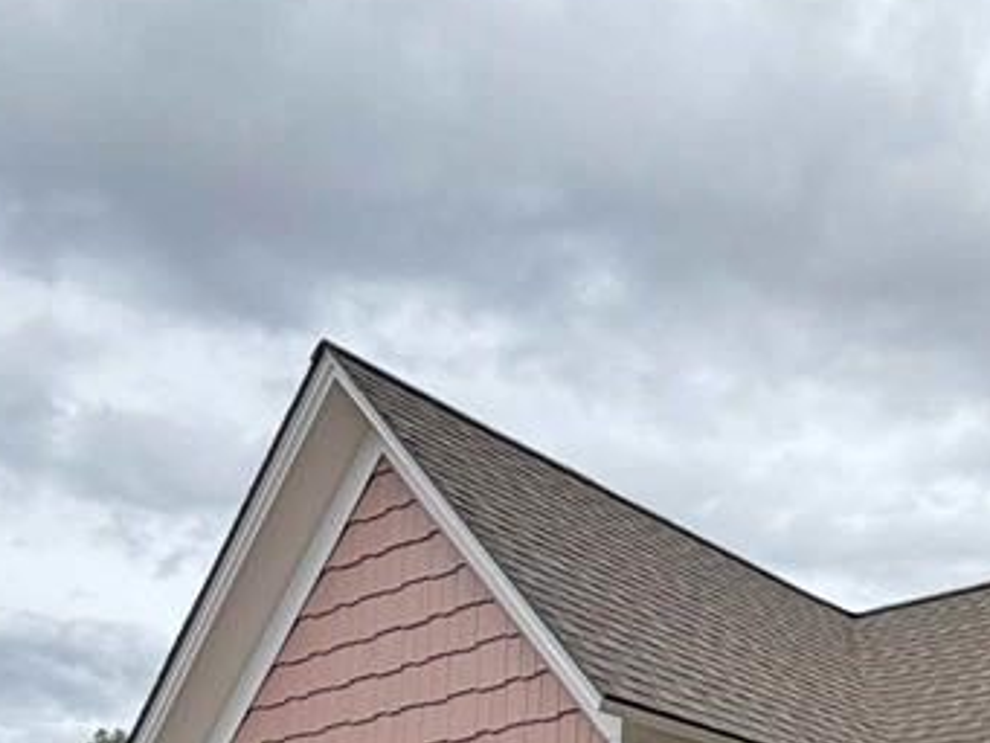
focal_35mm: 42
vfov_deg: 28.1
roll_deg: +0.3
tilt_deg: +4.2
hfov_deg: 36.8
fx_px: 1202
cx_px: 1121
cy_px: 978
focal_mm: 2.22
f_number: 2.2
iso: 20
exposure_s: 1/864
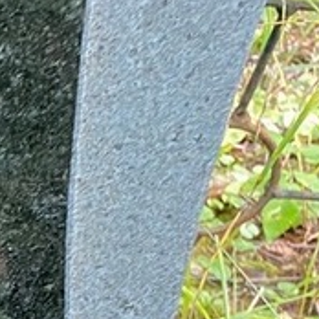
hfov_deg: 10.4
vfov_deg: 12.3
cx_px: -537
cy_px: 491
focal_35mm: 135
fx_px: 1408
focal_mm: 4.25
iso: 125
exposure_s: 1/75
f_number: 1.8
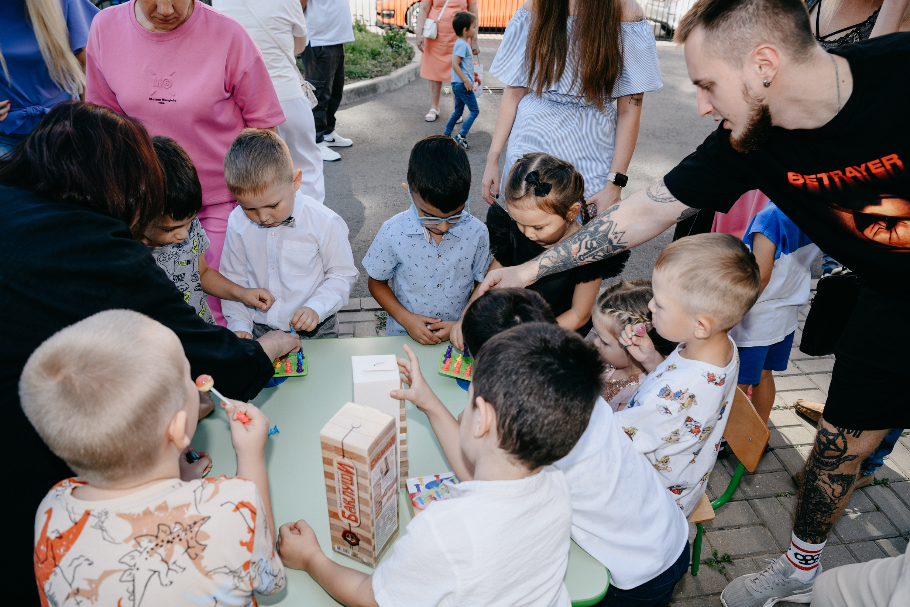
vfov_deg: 47.9
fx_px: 683
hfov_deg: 67.4
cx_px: 466
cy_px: 296
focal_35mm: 27
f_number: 5
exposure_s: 1/160
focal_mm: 26
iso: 100
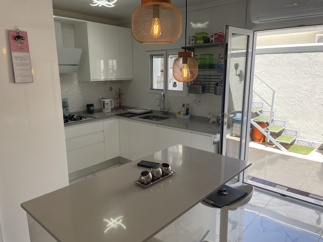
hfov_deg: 67.3
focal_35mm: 26
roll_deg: +1.3
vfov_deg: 53.1
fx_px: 243
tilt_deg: -12.2
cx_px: 162
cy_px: 121
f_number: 1.6
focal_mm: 4.2
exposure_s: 1/502
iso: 32
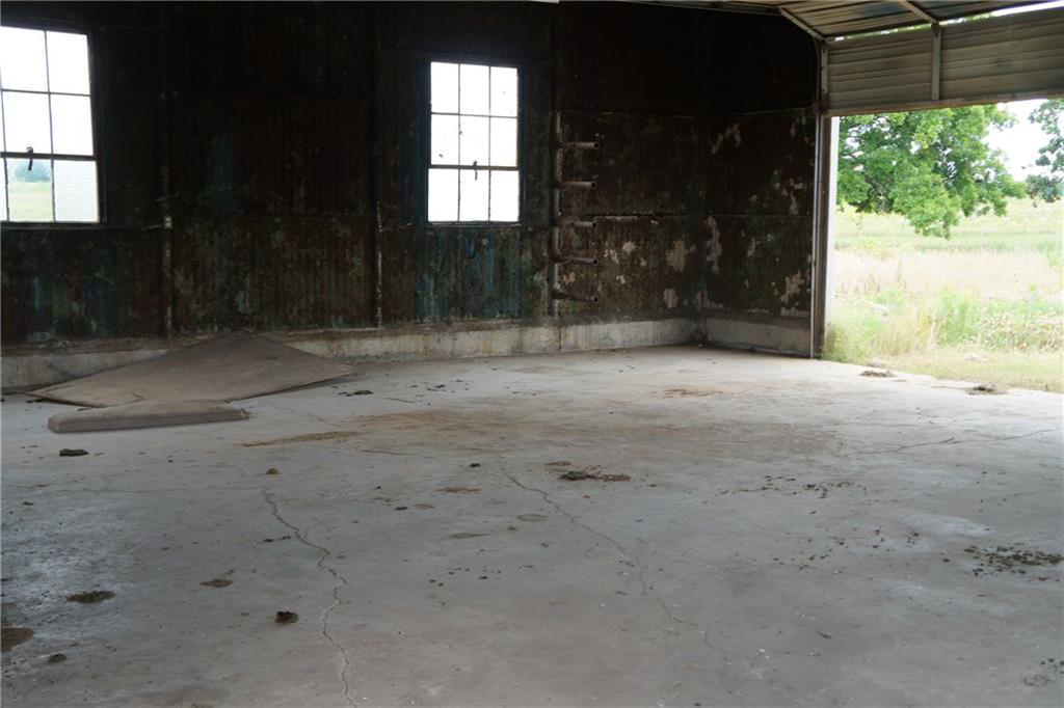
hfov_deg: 45.0
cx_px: 532
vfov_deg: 30.8
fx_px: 1285
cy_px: 354
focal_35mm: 44
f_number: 4.5
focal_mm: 29
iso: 100
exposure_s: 1/80
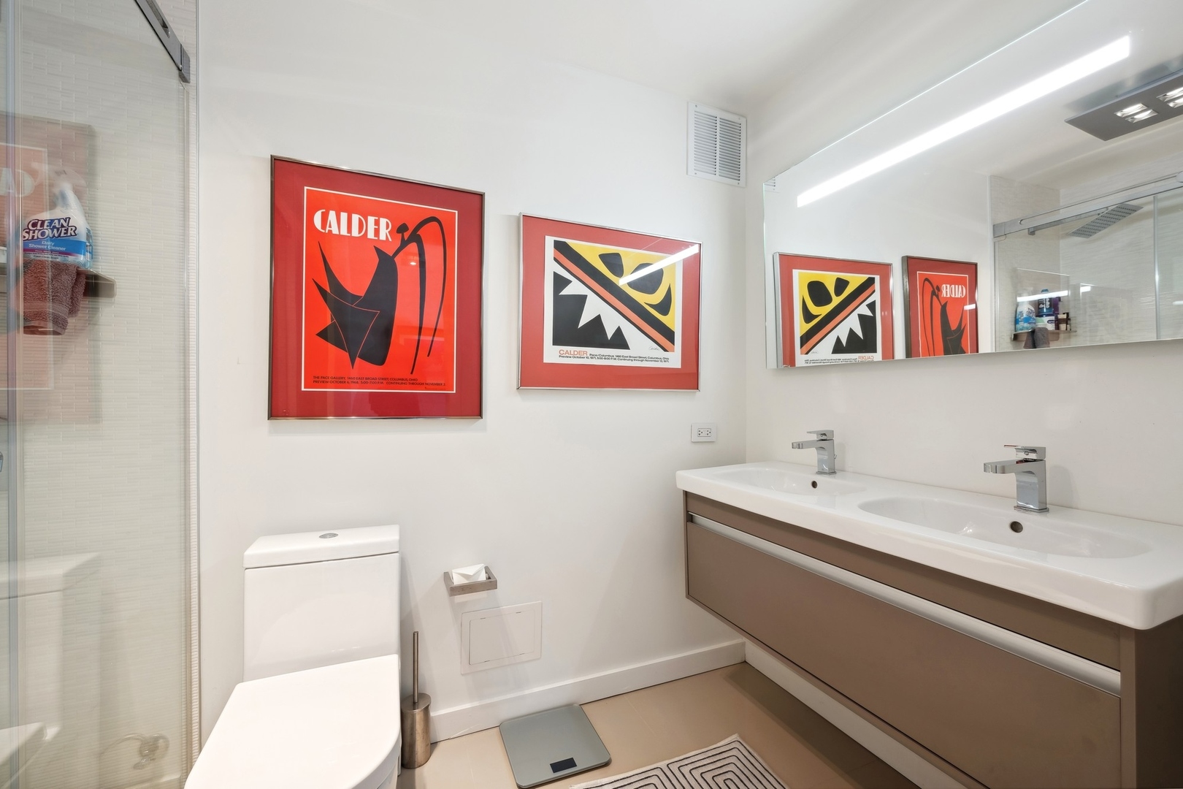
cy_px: 394
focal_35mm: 14
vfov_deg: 79.2
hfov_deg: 102.3
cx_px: 592
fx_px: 476
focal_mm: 14.5
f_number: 9.5
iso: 200
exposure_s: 1/6
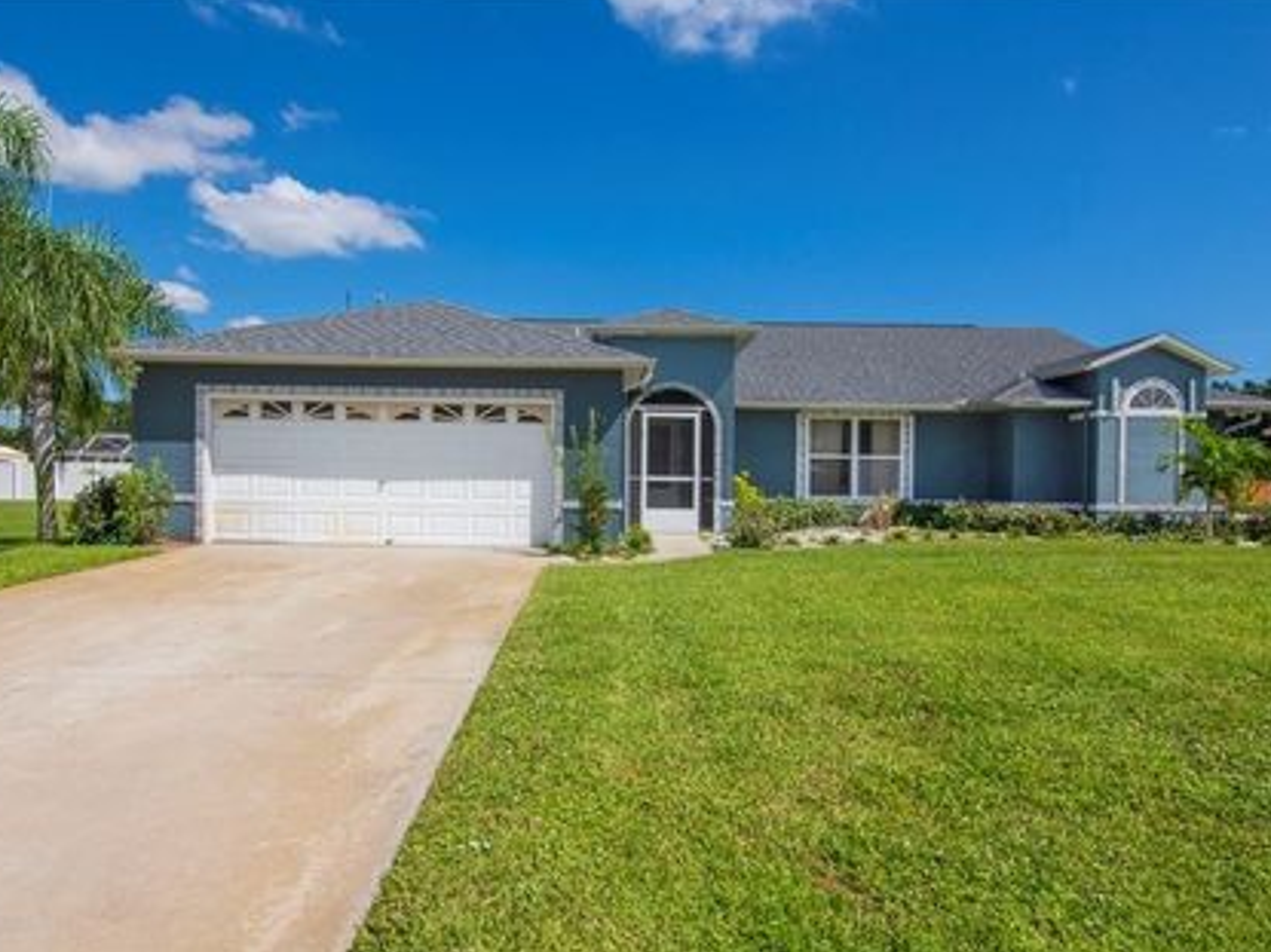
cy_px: 494
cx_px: 622
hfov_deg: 75.0
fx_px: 829
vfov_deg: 59.7
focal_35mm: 23
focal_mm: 13
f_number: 16
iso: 320
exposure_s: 1/250
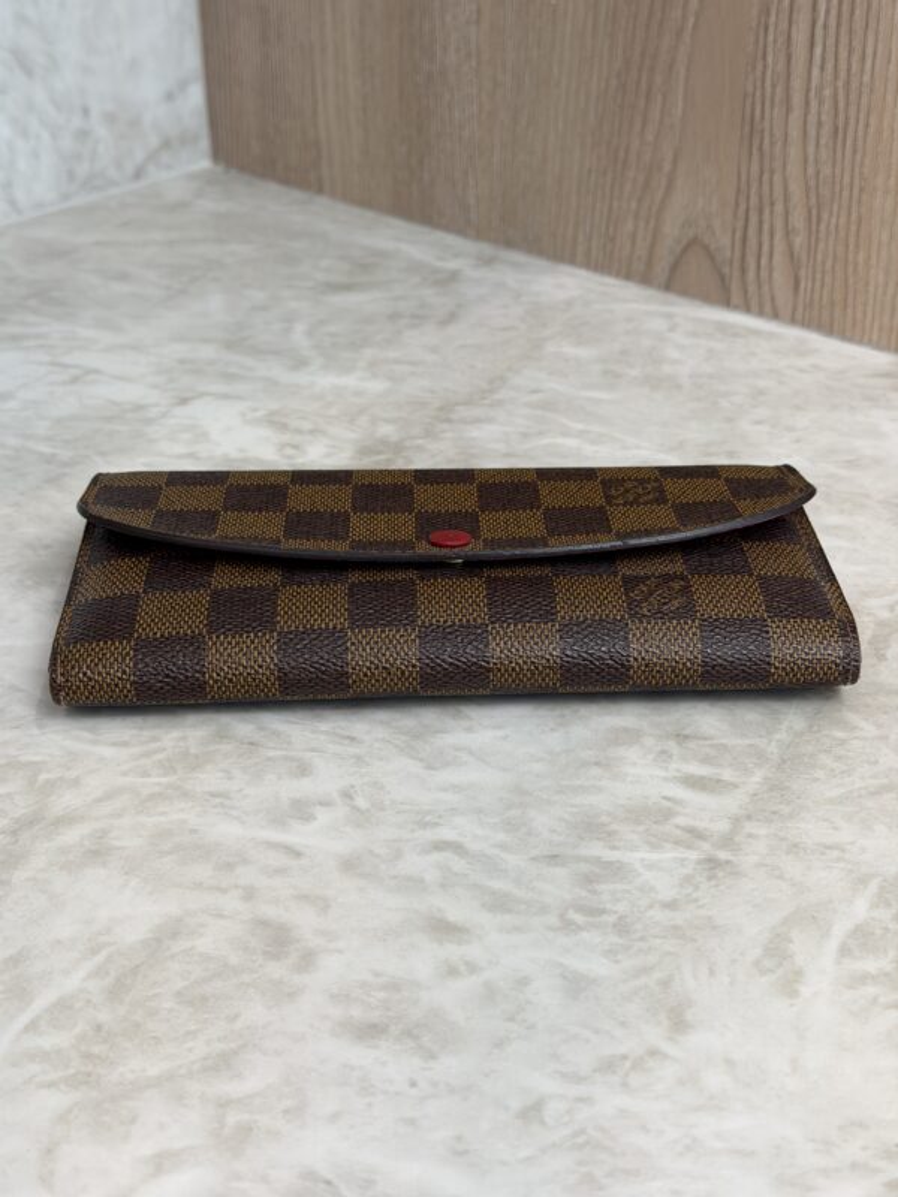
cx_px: 449
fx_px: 1660
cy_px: 598
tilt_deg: -30.2
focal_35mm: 48
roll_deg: +0.1
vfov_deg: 39.7
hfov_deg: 30.3
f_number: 1.78
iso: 64
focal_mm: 6.76
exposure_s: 1/120
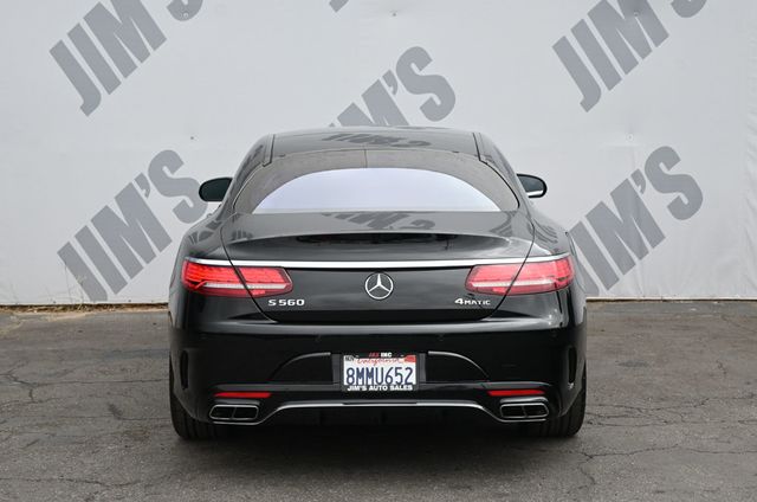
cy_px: 251
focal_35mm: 58
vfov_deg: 23.1
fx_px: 1228
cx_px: 378
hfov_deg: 34.3
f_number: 5.6
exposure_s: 1/250
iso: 400
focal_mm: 39
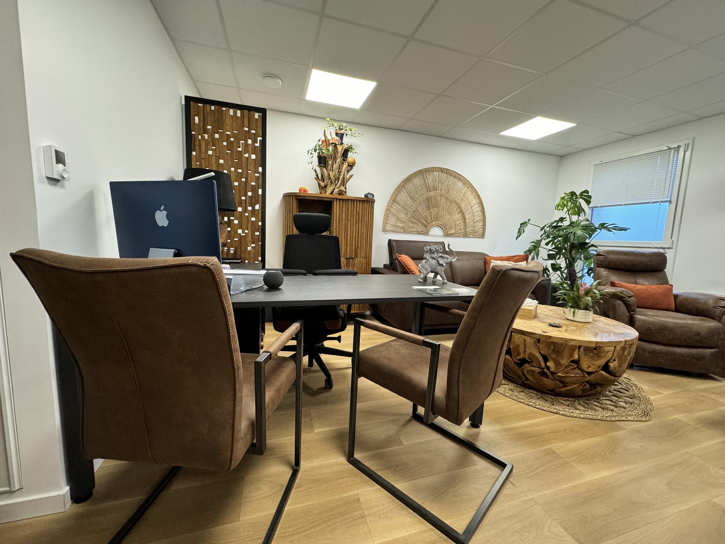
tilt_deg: -6.9
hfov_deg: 102.1
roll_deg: -2.0
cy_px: 272
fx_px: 293
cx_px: 362
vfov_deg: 85.7
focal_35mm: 14
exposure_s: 1/100
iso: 320
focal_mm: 2.22
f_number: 2.2
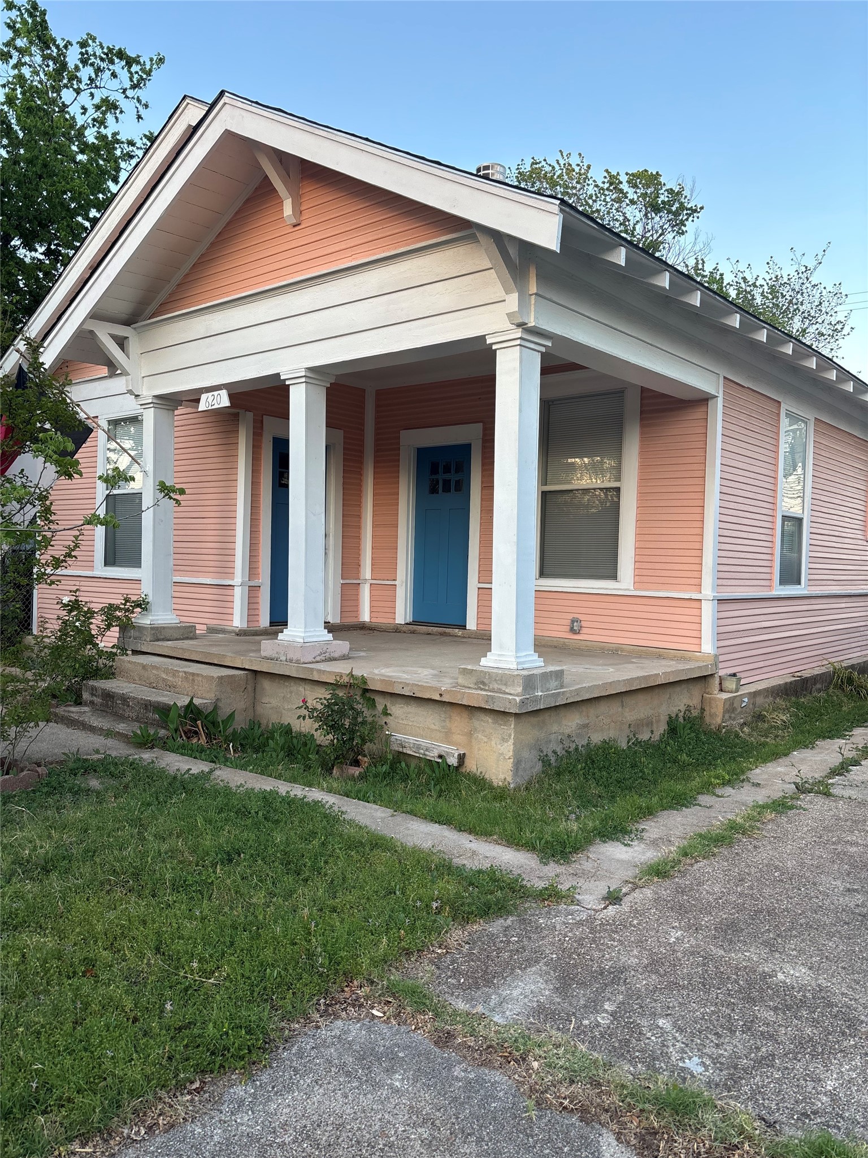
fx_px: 869
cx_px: 434
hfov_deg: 53.1
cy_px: 579
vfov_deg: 67.3
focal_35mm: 26
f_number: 1.6
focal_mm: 5.96
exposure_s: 1/121
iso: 40
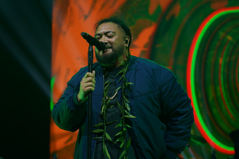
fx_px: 697
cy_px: 80
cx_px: 120
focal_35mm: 105
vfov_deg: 13.0
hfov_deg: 19.5
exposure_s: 1/125
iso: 320
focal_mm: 105
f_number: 4
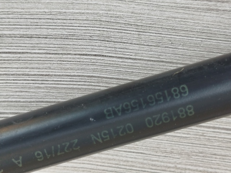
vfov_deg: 20.4
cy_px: 86
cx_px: 116
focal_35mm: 72
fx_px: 480
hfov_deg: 27.0
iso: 125
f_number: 1.7
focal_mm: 5.31
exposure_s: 1/50
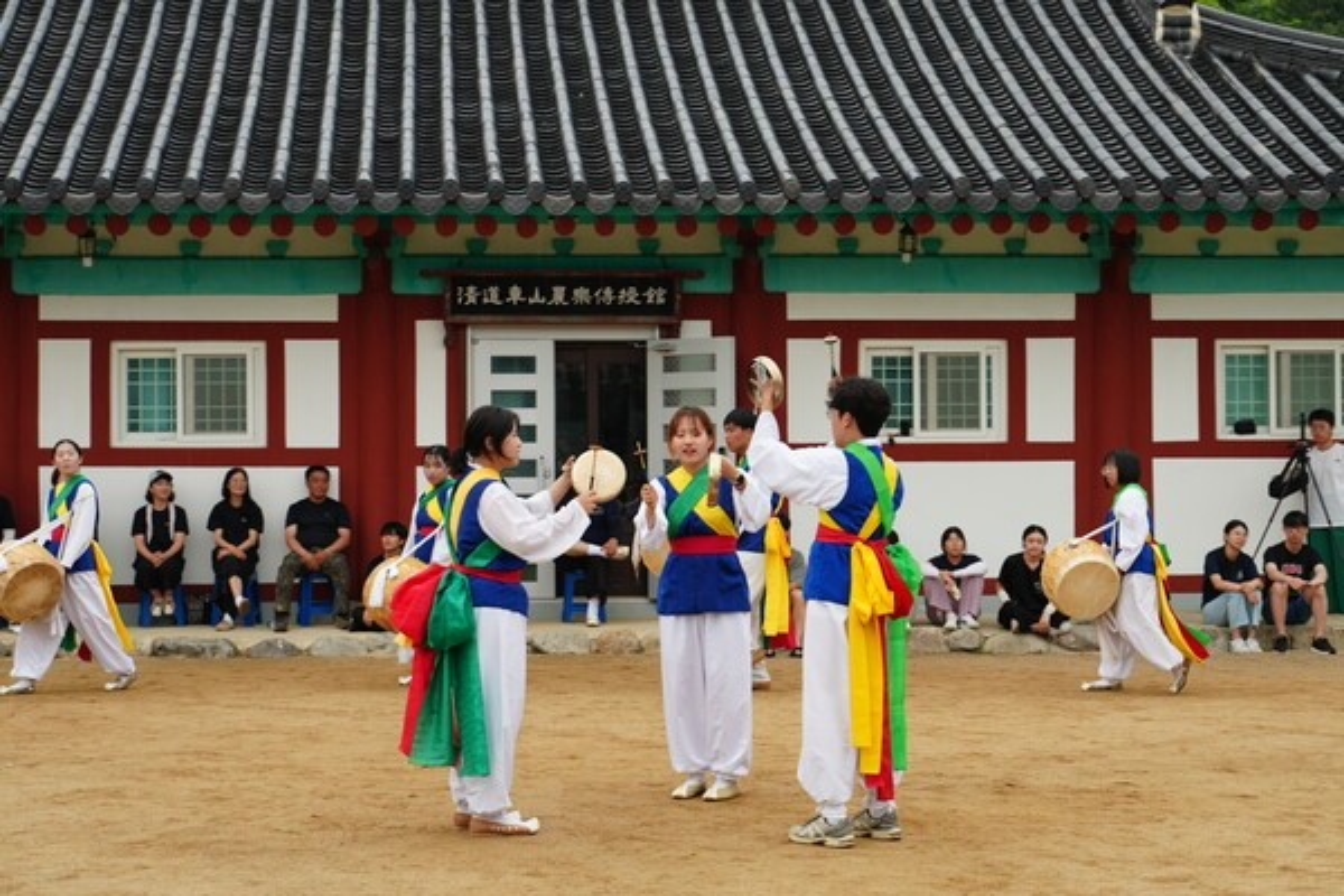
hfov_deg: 31.9
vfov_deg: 21.6
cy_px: 448
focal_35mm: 63
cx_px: 672
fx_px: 2352
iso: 100
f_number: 5
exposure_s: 1/100
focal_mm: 42
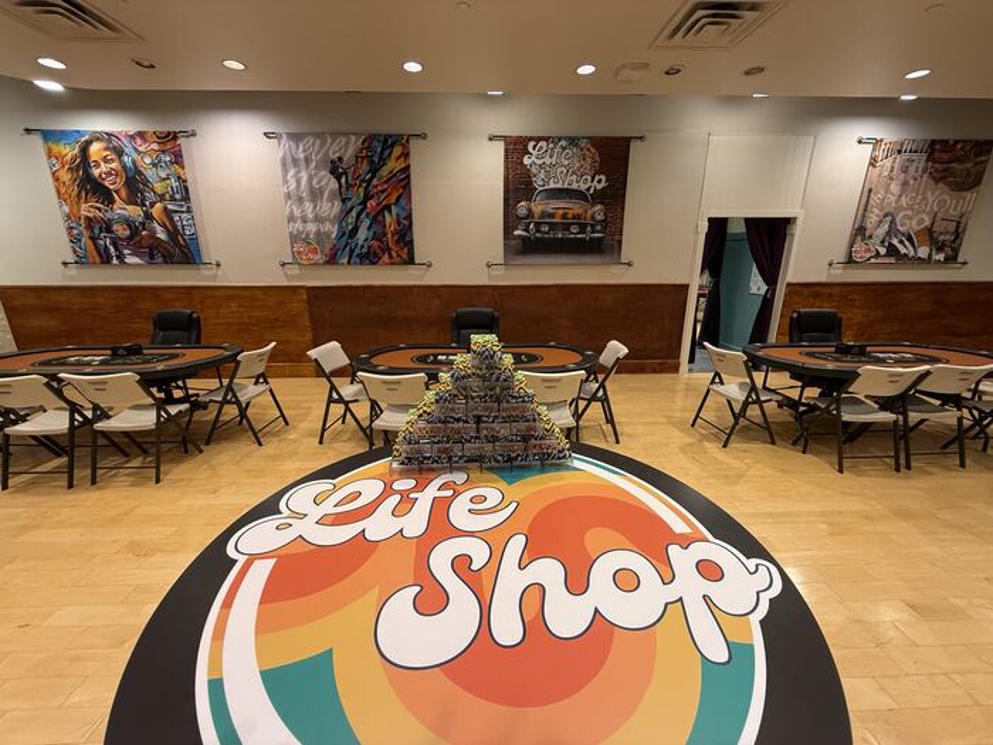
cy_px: 372
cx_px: 496
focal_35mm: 14
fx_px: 402
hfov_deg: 102.1
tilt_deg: -15.5
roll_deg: +0.6
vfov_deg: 85.7
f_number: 2.2
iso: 200
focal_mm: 2.22
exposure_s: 1/120
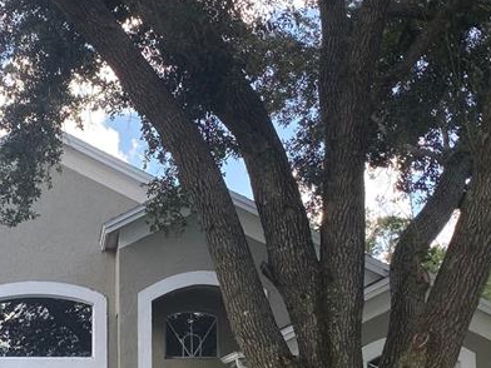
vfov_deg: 21.4
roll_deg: -0.8
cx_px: 86
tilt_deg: +9.2
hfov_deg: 27.9
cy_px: 293
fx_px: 965
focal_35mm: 68
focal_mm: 4.25
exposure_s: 1/447
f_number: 1.8
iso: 32
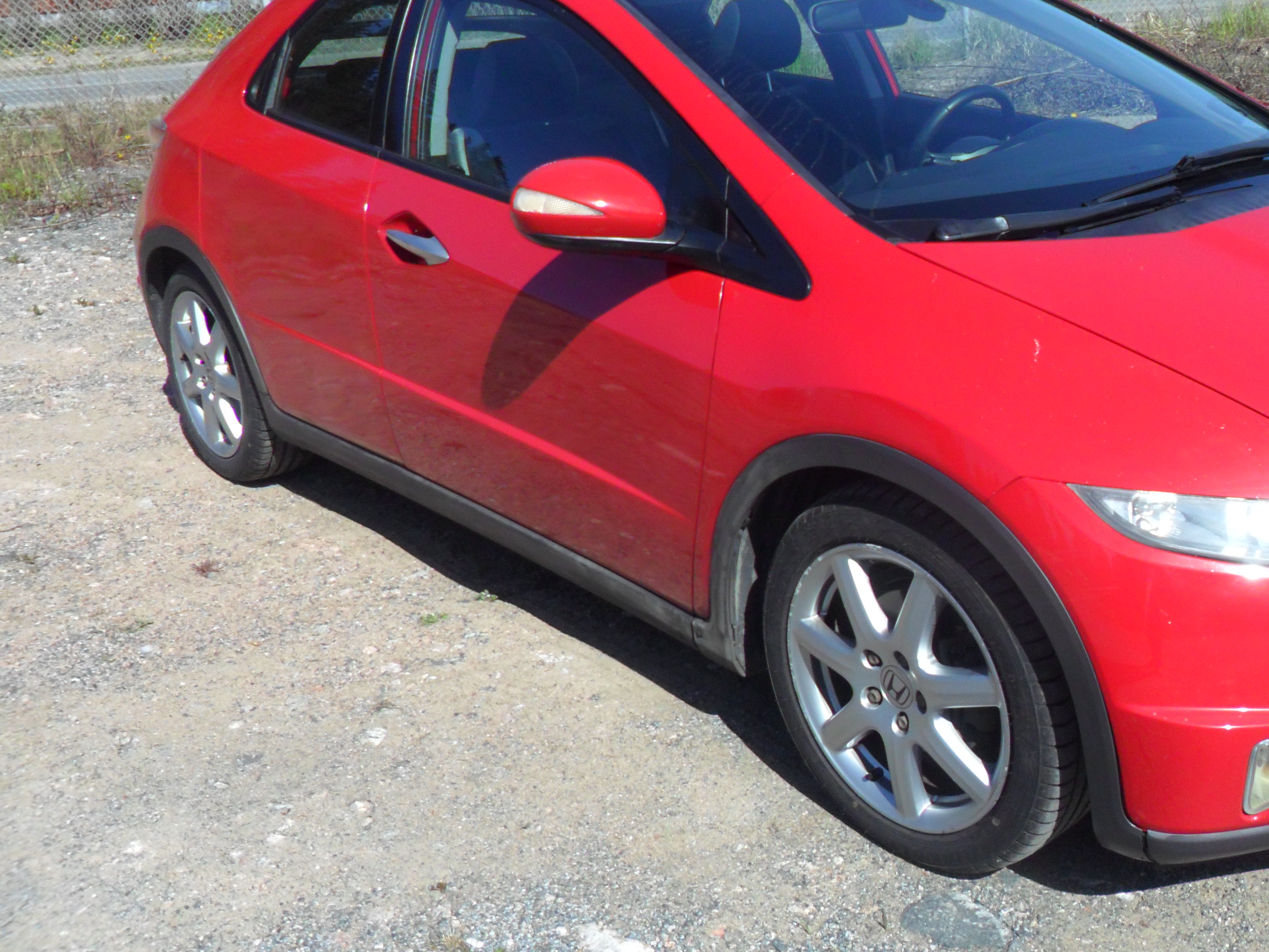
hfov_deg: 47.9
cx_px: 881
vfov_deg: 37.7
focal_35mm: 38
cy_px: 431
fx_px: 1393
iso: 80
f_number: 8.9
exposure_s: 1/180
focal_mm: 4.9
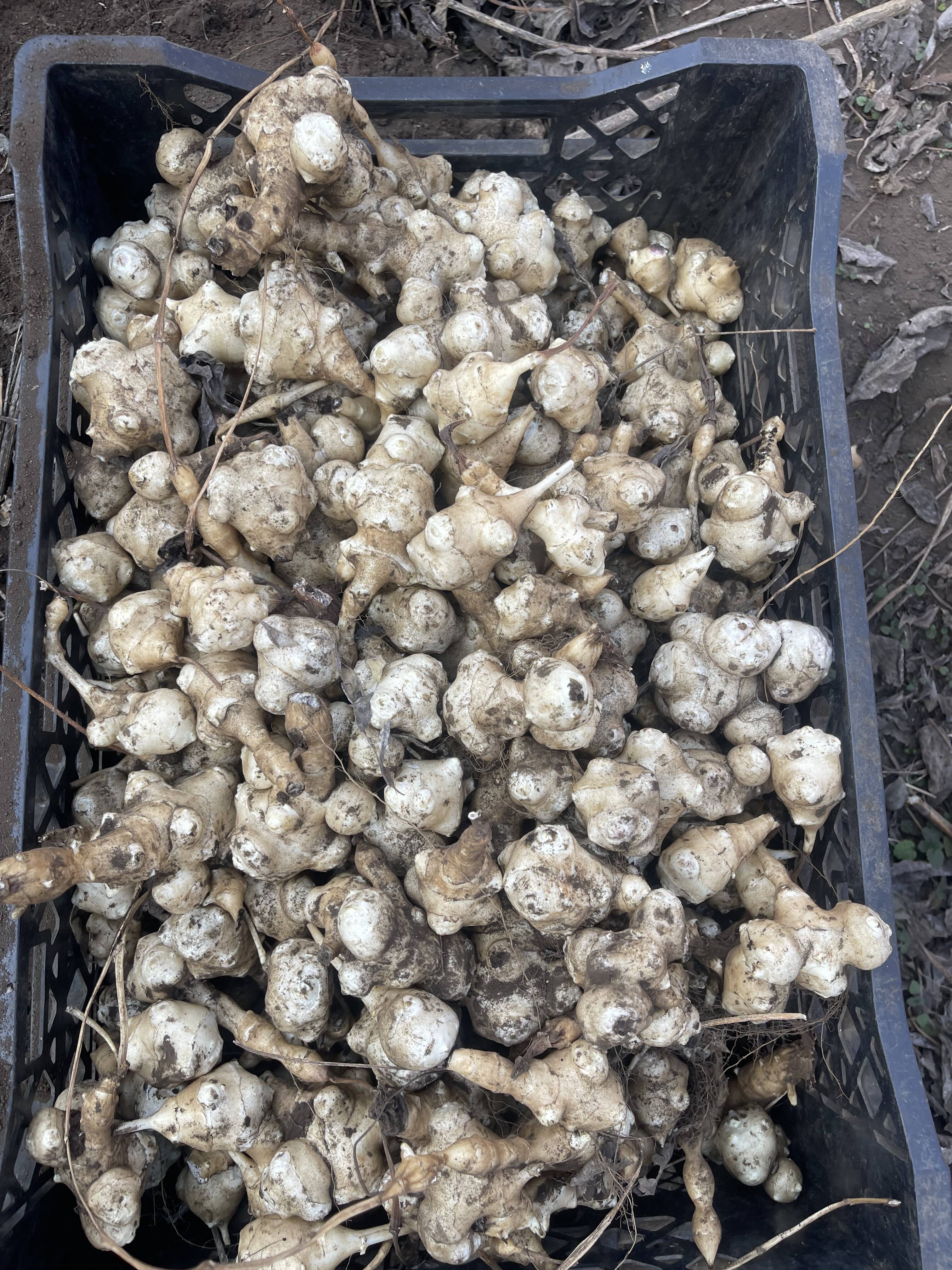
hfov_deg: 54.9
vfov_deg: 69.4
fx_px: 917
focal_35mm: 25
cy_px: 635
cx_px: 476
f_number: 1.6
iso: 32
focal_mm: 5.1
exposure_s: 1/262
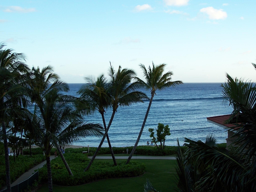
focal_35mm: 51
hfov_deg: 37.5
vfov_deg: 28.6
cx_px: 128
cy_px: 96
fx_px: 377
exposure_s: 1/180
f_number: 3.2
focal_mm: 8.5
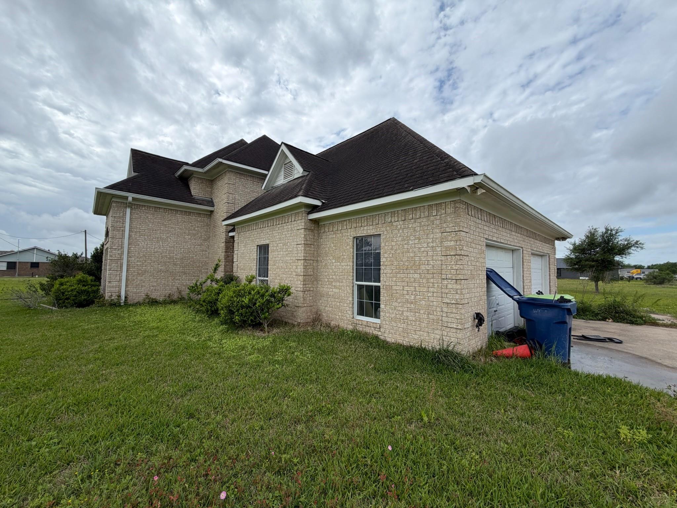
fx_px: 274
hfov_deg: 102.1
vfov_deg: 85.7
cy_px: 254
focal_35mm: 14
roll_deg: -0.2
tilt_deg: +3.4
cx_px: 338
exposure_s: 1/770
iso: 20
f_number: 2.2
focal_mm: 2.22
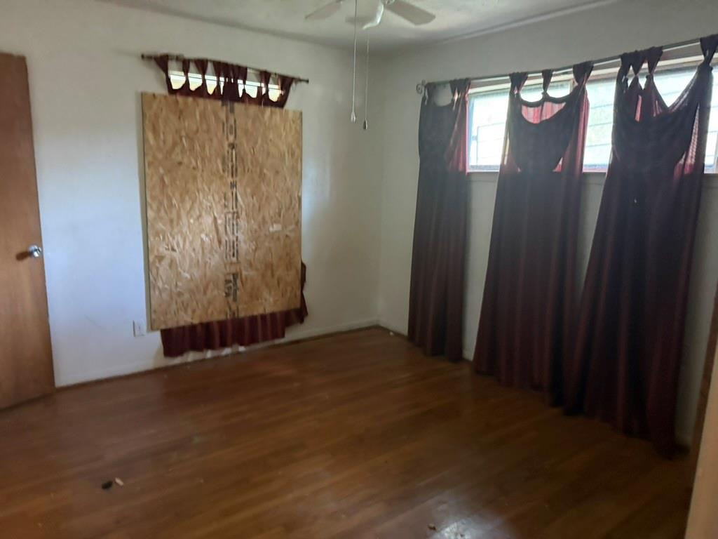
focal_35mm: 24
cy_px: 270
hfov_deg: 71.6
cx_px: 359
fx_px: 498
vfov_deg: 56.8
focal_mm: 6.76
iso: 1250
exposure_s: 1/30
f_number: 1.78
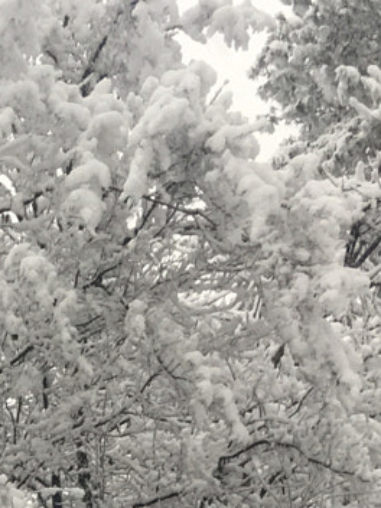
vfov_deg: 12.9
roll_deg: -3.0
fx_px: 1937
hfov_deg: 10.7
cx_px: -258
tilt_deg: +7.1
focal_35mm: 132
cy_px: 1042
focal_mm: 4.15
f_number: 2.2
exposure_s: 1/120
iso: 32
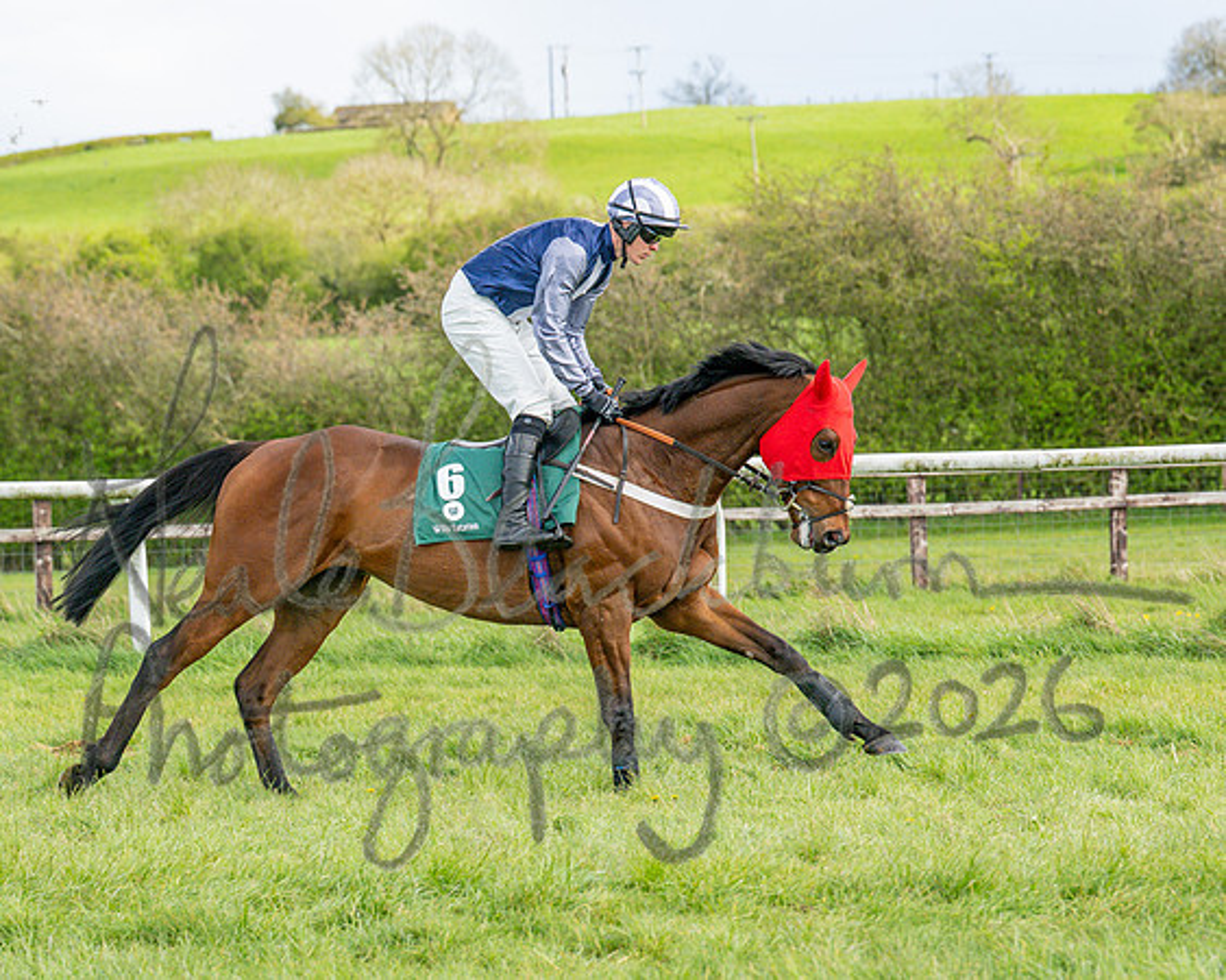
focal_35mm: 149
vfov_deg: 10.4
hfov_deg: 13.0
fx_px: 5395
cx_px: 617
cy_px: 490
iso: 400
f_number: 4
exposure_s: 1/2500
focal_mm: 88
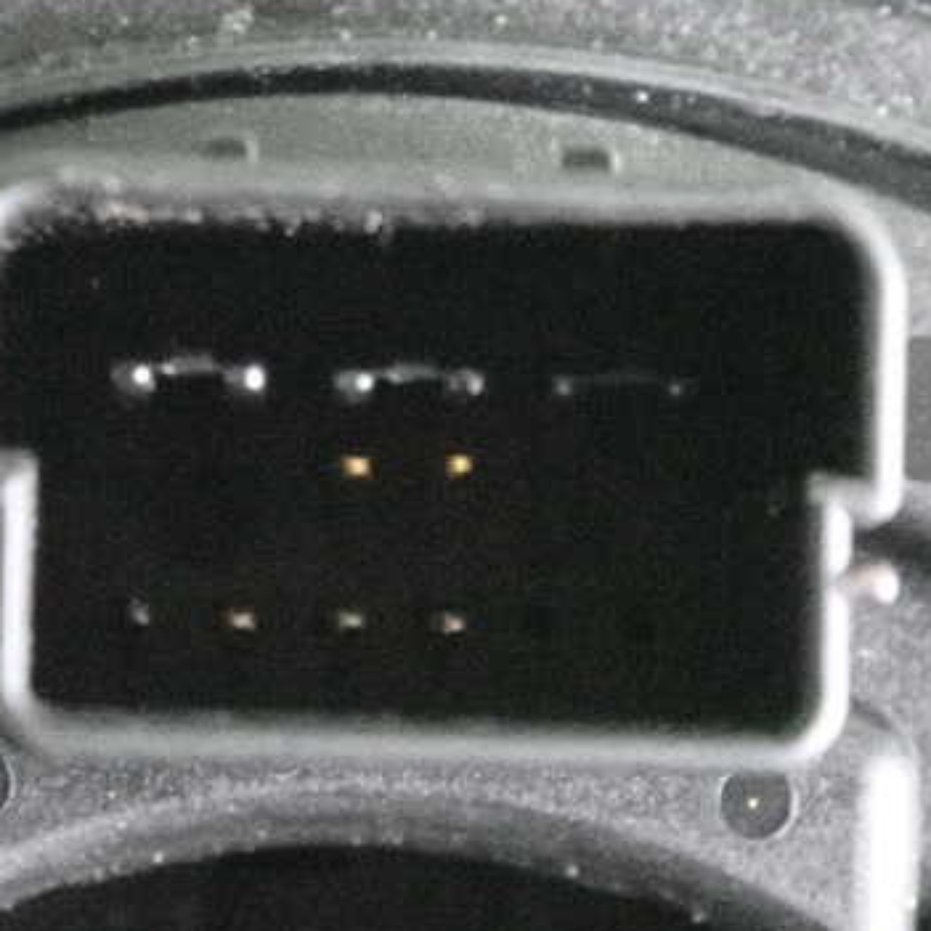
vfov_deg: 11.6
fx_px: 4595
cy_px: 440
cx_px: 477
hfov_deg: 11.6
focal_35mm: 151
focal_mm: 18
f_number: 4.9
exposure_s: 1/50
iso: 12800
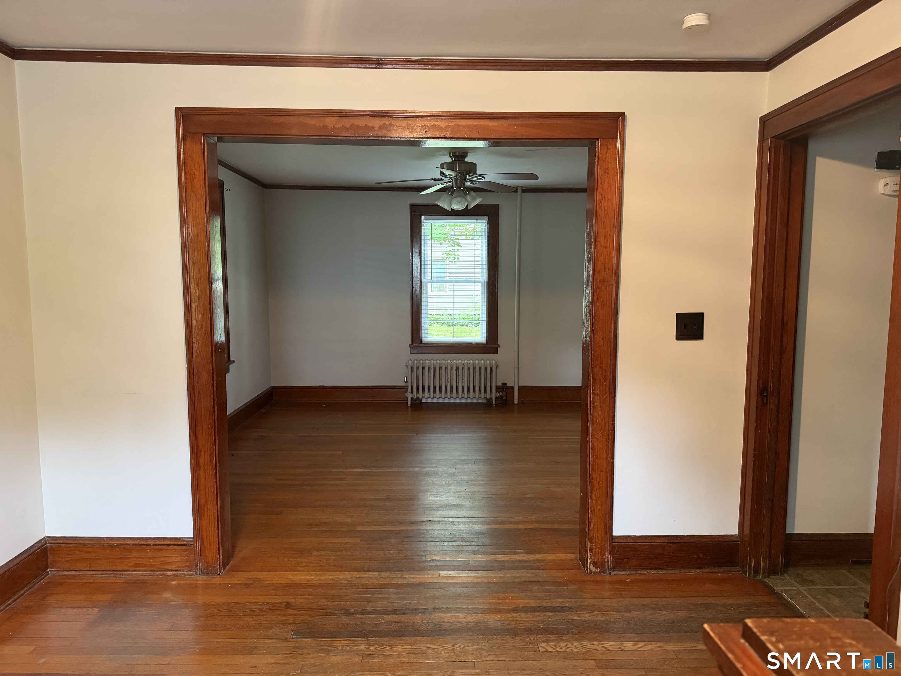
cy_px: 338
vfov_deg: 56.8
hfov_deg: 71.6
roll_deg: -0.1
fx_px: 625
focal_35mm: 24
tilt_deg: -6.3
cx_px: 450
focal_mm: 6.76
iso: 500
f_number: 1.78
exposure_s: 1/60
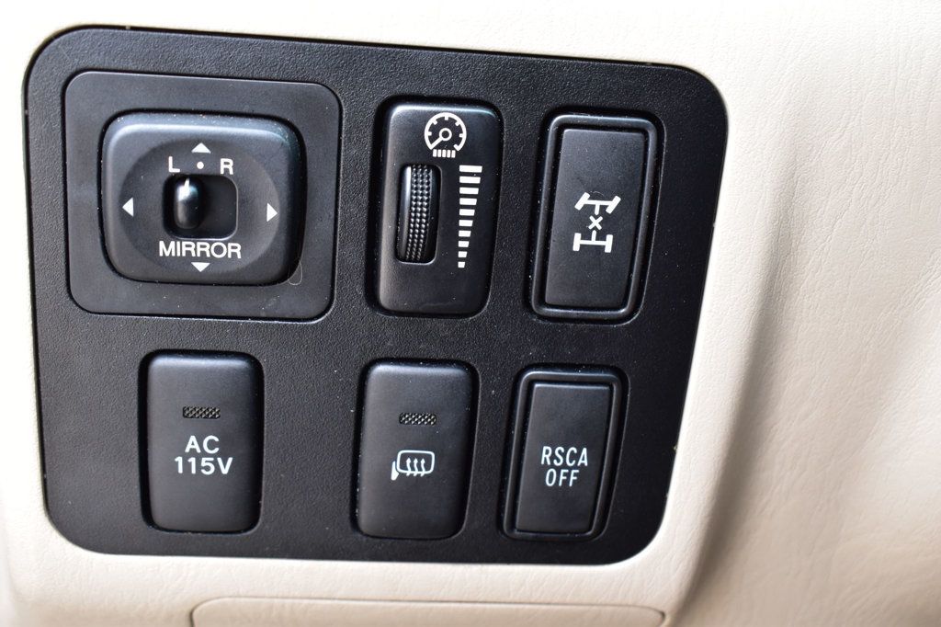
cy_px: 314
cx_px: 470
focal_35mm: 46
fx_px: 1215
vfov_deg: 28.9
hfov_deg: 42.3
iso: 400
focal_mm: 31
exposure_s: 1/25
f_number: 7.1
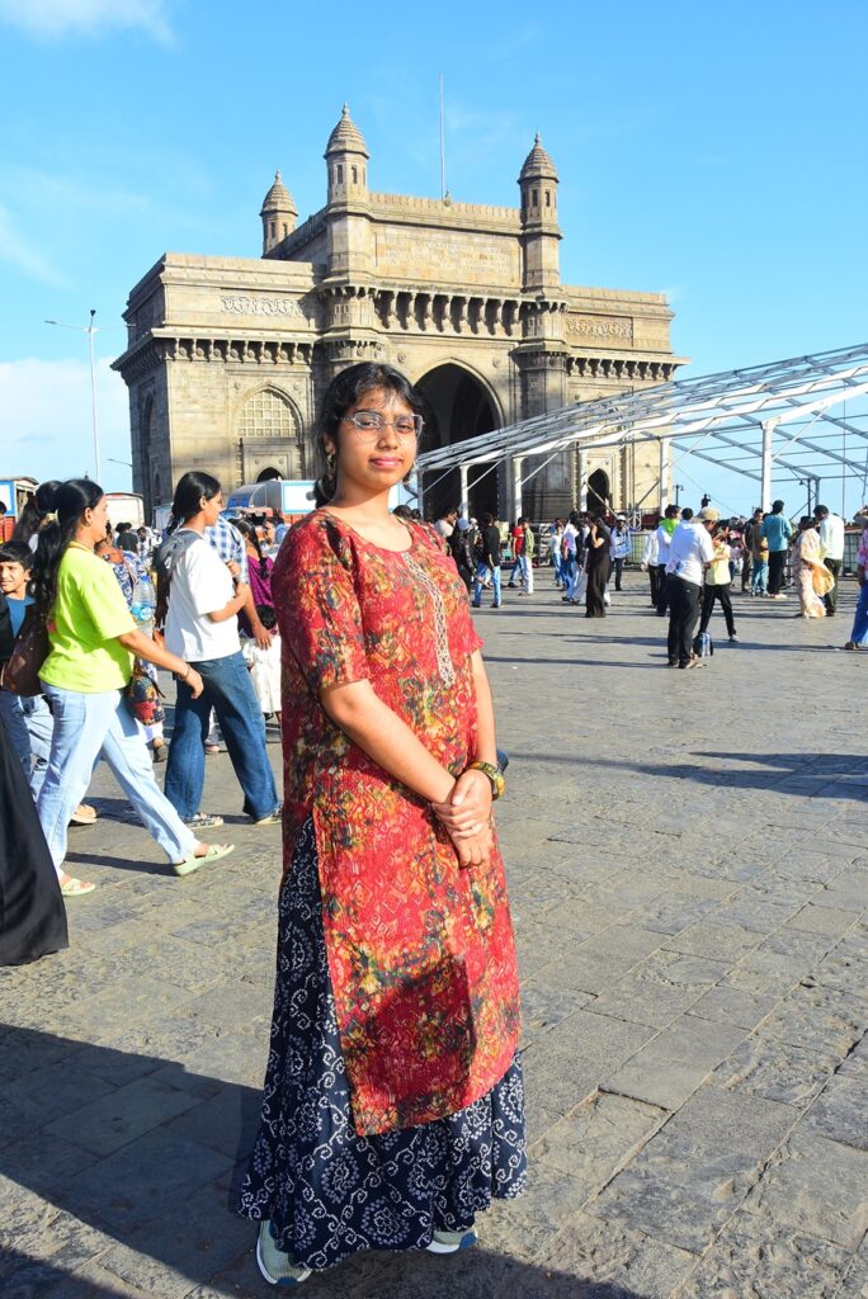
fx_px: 1138
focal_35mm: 32
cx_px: 434
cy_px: 650
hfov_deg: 41.8
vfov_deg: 59.5
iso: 250
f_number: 9
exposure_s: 1/320
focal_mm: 21
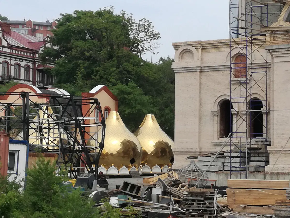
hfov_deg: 22.3
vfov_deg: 16.8
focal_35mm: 88
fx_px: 737
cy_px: 109
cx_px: 145
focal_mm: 3.79
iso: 50
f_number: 2
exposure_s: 1/1266
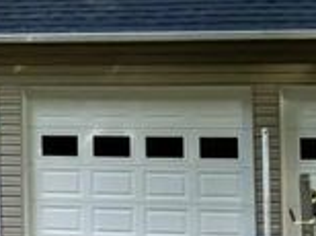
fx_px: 1759
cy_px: -41
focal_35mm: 193
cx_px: -324
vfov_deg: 7.6
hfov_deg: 9.6
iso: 40
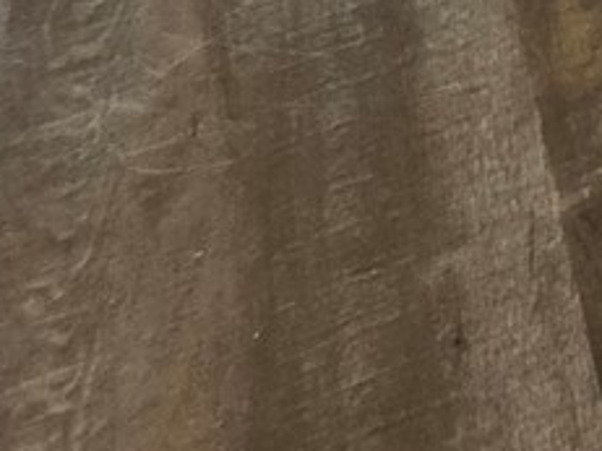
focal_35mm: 90
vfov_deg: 10.9
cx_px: 2004
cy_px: -907
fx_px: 1564
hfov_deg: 10.2
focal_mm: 2.2
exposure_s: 1/120
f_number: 1.9
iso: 40
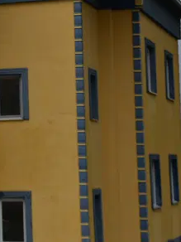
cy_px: 51
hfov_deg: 8.8
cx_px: -103
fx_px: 1150
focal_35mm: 165
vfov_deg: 11.9
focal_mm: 38
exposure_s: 1/500
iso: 180
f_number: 8
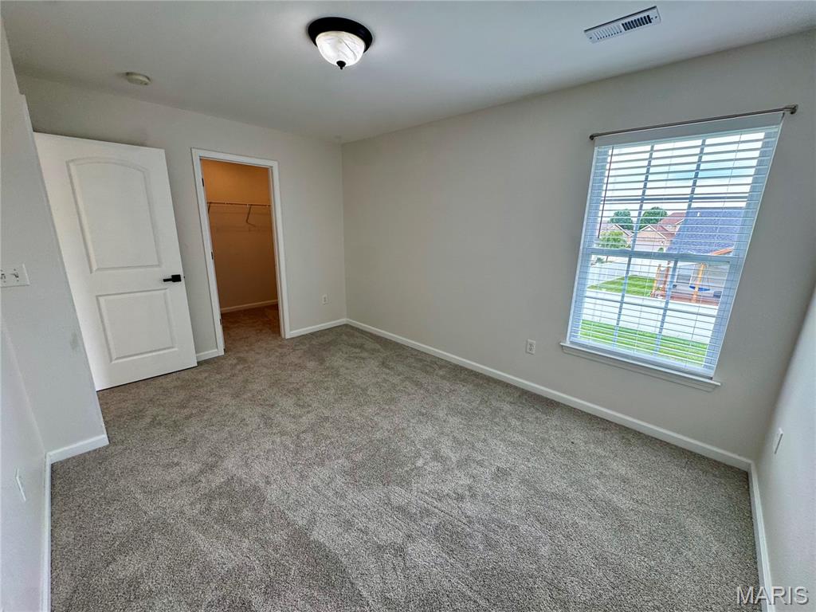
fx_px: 330
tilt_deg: -14.8
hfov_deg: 102.1
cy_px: 306
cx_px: 408
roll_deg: -1.9
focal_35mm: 14
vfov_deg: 85.7
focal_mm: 2.22
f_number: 2.2
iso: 125
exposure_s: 1/120
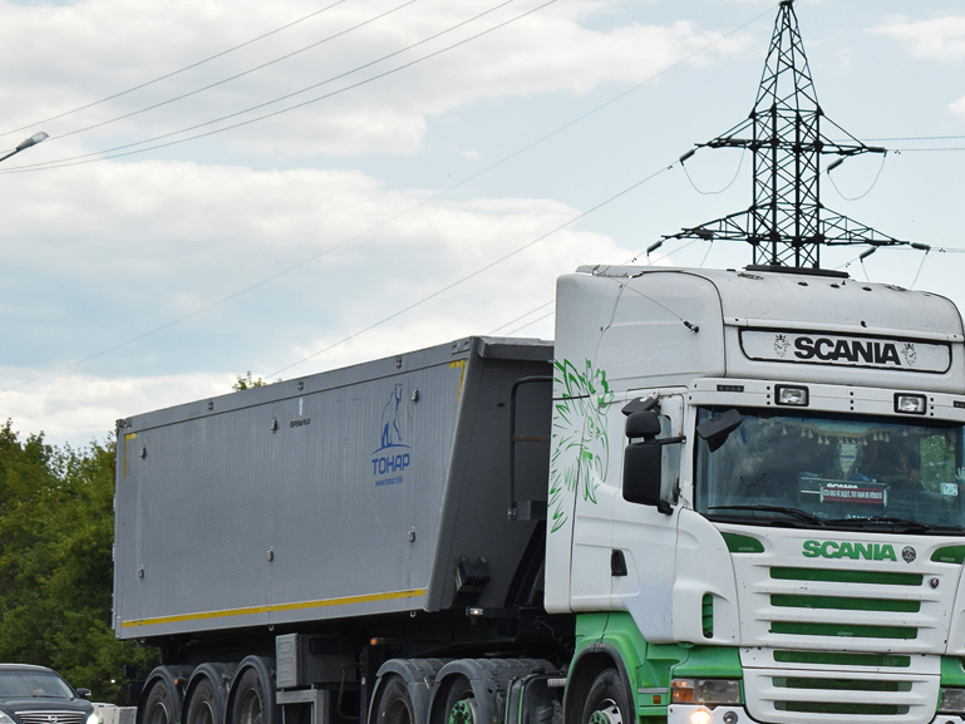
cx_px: 661
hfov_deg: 15.9
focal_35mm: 124
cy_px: 435
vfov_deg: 12.0
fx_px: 3450
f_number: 6.3
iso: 400
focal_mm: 55
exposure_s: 1/1000
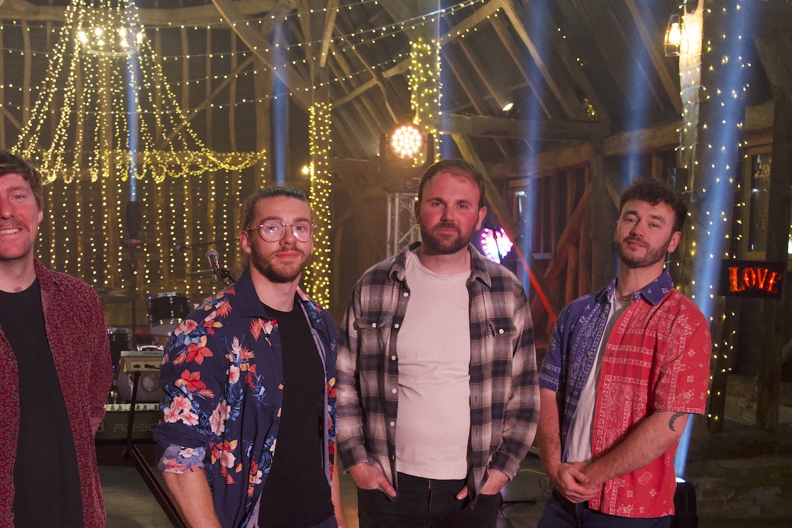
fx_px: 946
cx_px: 304
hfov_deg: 45.1
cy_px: 445
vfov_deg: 30.2
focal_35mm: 43
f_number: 4
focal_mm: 24
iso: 6400
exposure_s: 1/160
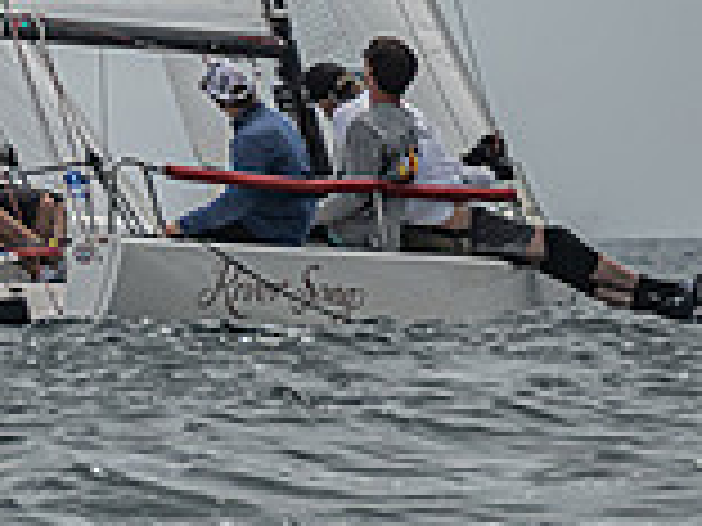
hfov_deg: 1.3
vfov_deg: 1.0
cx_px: -469
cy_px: -169
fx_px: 30805
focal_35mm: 1519
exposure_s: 1/2500
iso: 320
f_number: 8
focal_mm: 330
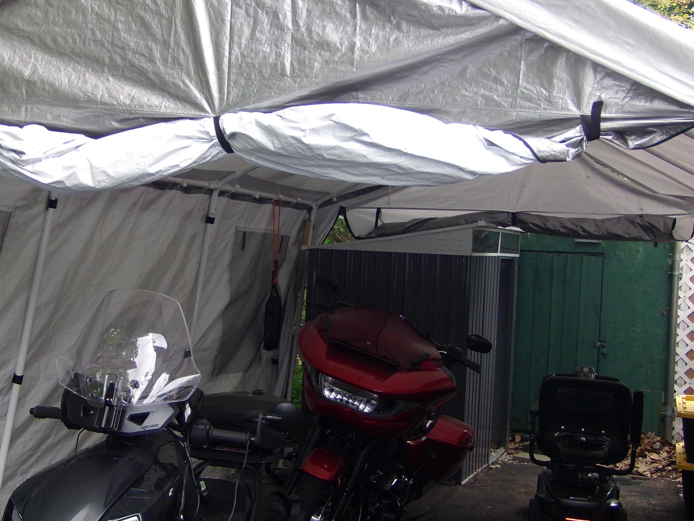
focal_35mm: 62
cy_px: 264
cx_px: 261
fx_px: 1243
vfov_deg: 23.7
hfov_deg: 31.1
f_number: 3.8
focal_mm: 8.7
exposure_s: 1/150
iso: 160
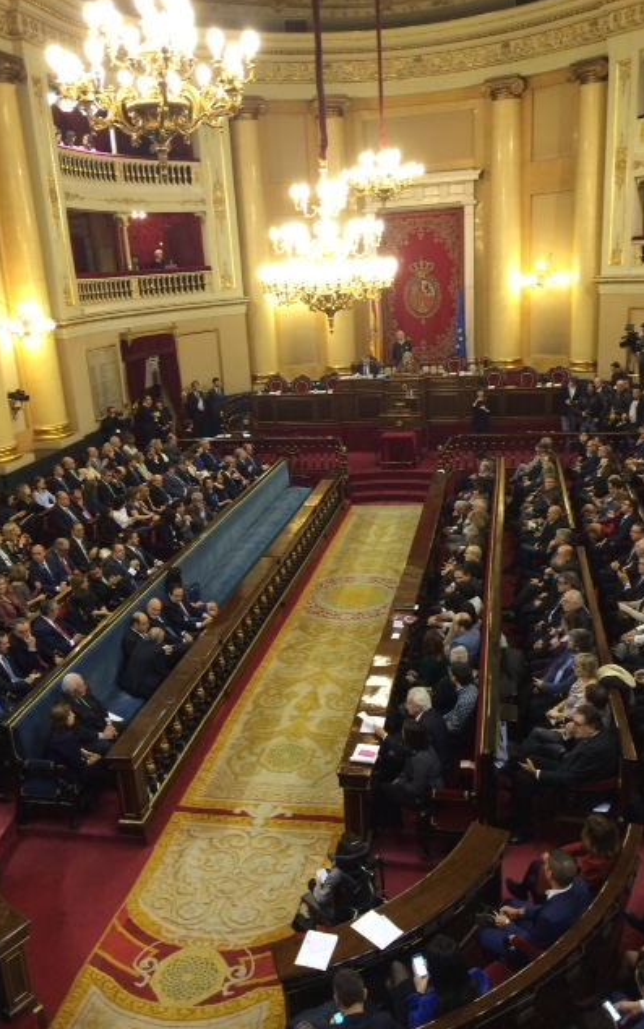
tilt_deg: -17.7
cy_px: 512
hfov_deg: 40.6
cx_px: 297
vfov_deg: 61.2
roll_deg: +3.9
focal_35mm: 31
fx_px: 870
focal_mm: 4.15
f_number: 2.2
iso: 160
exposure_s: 1/33
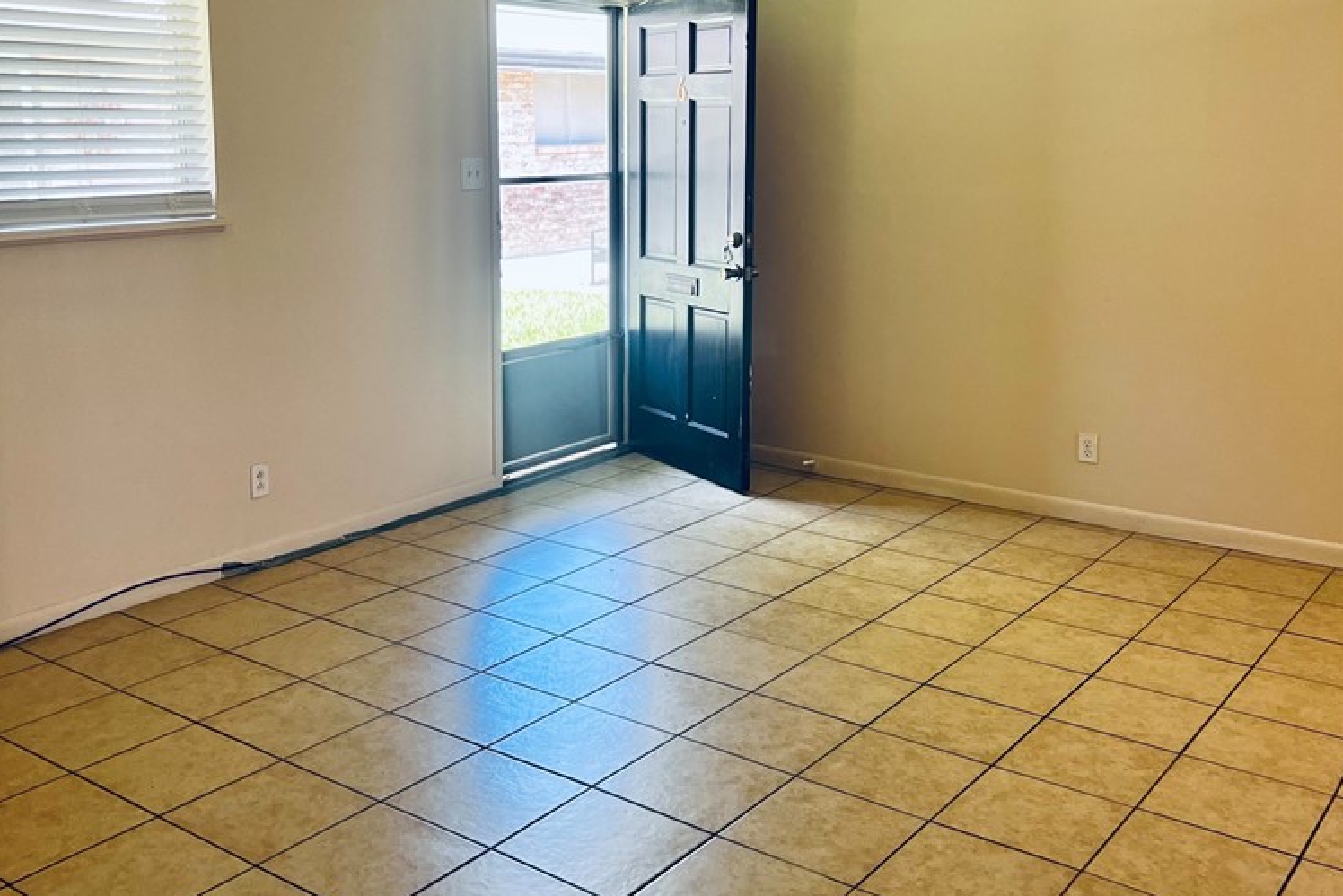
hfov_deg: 51.9
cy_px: 302
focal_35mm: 37
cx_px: 663
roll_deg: +0.6
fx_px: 1380
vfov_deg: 35.6
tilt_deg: -6.9
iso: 100
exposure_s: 1/120
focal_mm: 5.7
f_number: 1.5
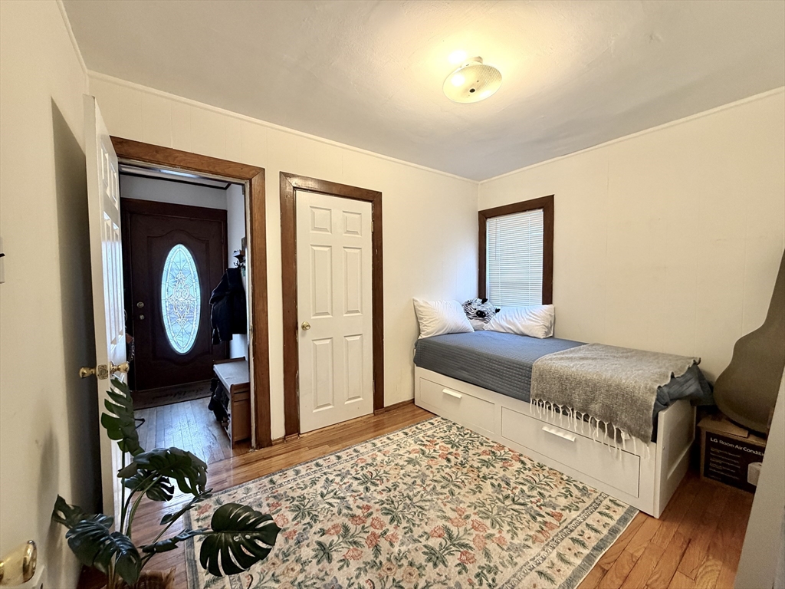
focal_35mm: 14
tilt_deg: -2.7
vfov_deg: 85.7
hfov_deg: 102.1
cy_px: 294
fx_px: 317
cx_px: 392
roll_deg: +0.1
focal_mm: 2.22
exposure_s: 1/60
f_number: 2.2
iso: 250
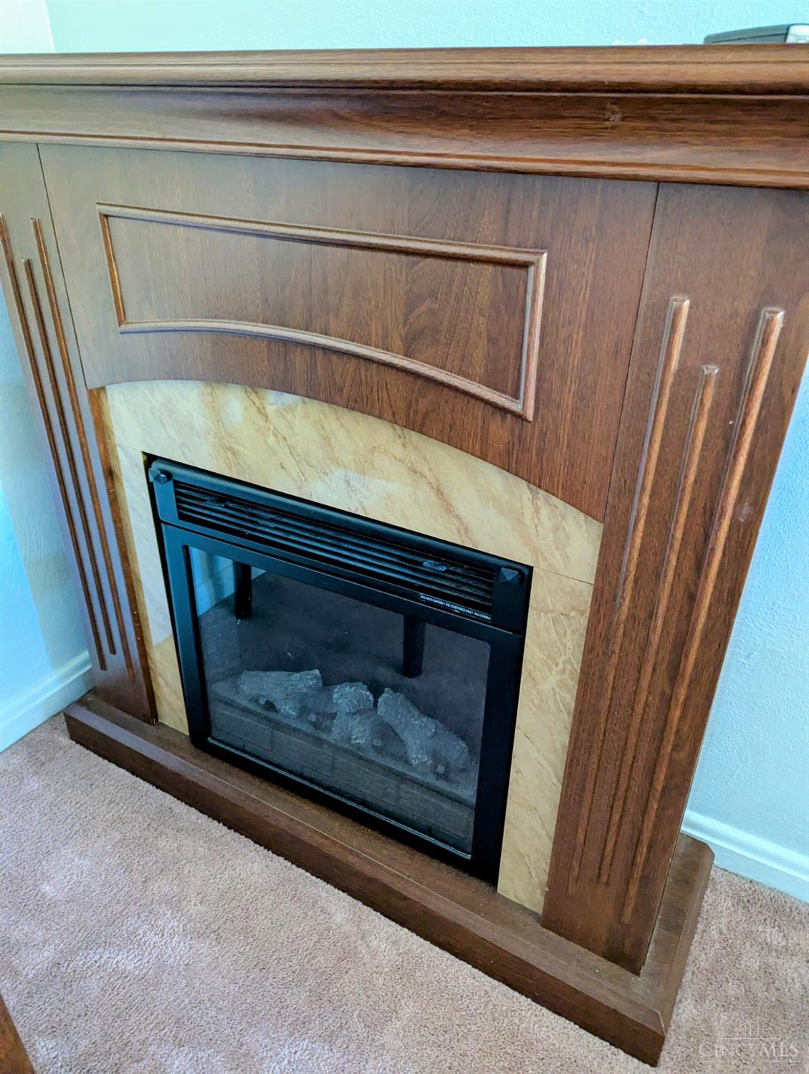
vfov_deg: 71.5
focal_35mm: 24
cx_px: 404
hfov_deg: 56.9
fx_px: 746
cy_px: 537
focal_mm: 6.81
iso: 1457
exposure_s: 1/27
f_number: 1.85
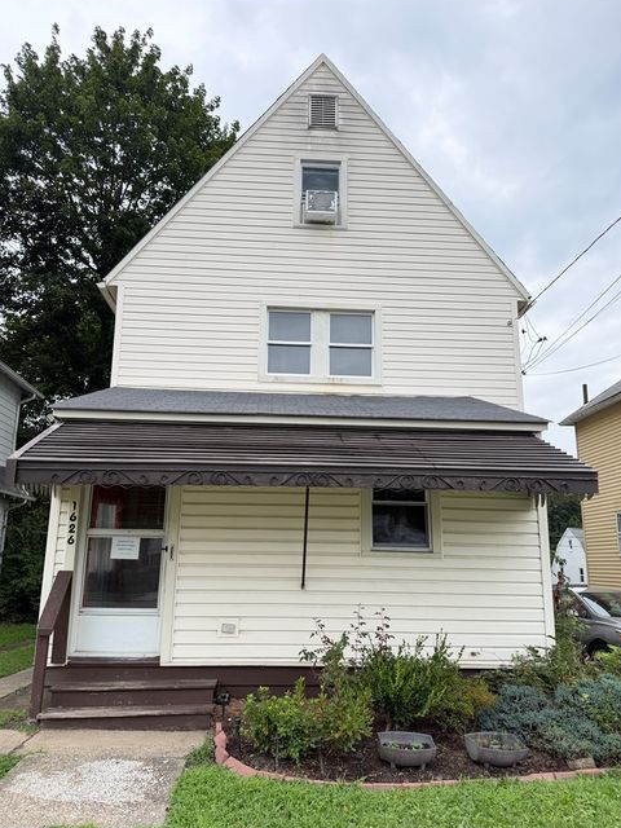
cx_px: 301
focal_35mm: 25
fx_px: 598
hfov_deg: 54.9
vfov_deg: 69.4
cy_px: 422
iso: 100
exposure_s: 1/979
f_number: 1.78
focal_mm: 6.76
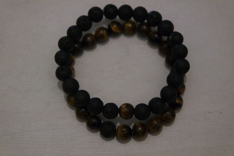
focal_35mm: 60
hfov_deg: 33.4
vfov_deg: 22.6
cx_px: 117
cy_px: 78
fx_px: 390
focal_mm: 39
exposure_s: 1/60
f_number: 5
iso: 3200
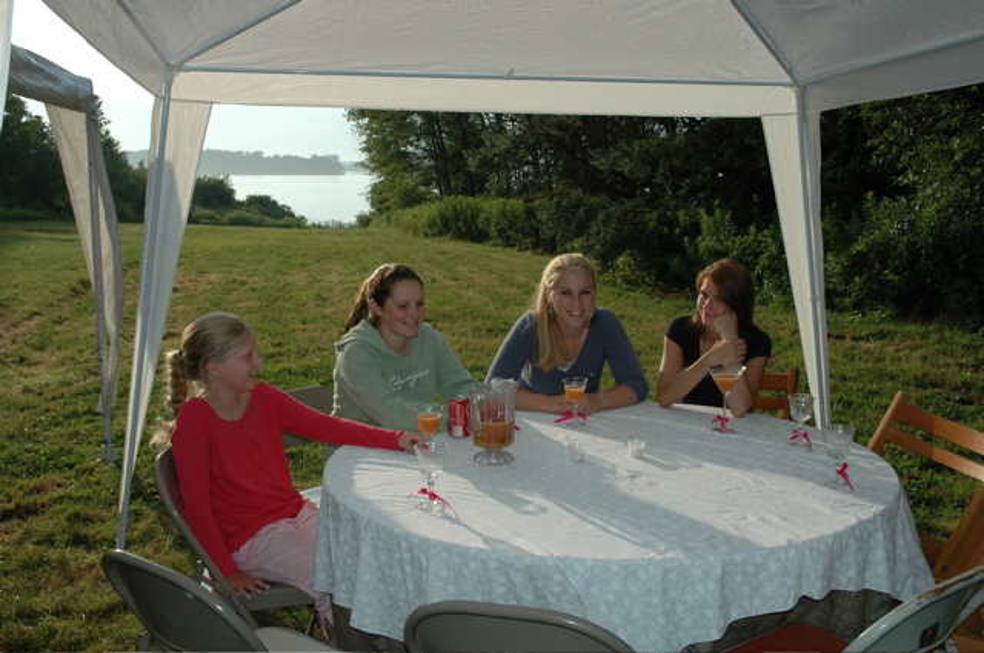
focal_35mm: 36
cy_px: 326
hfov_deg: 53.2
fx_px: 983
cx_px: 492
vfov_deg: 36.8
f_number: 8
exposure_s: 1/500
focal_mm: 24
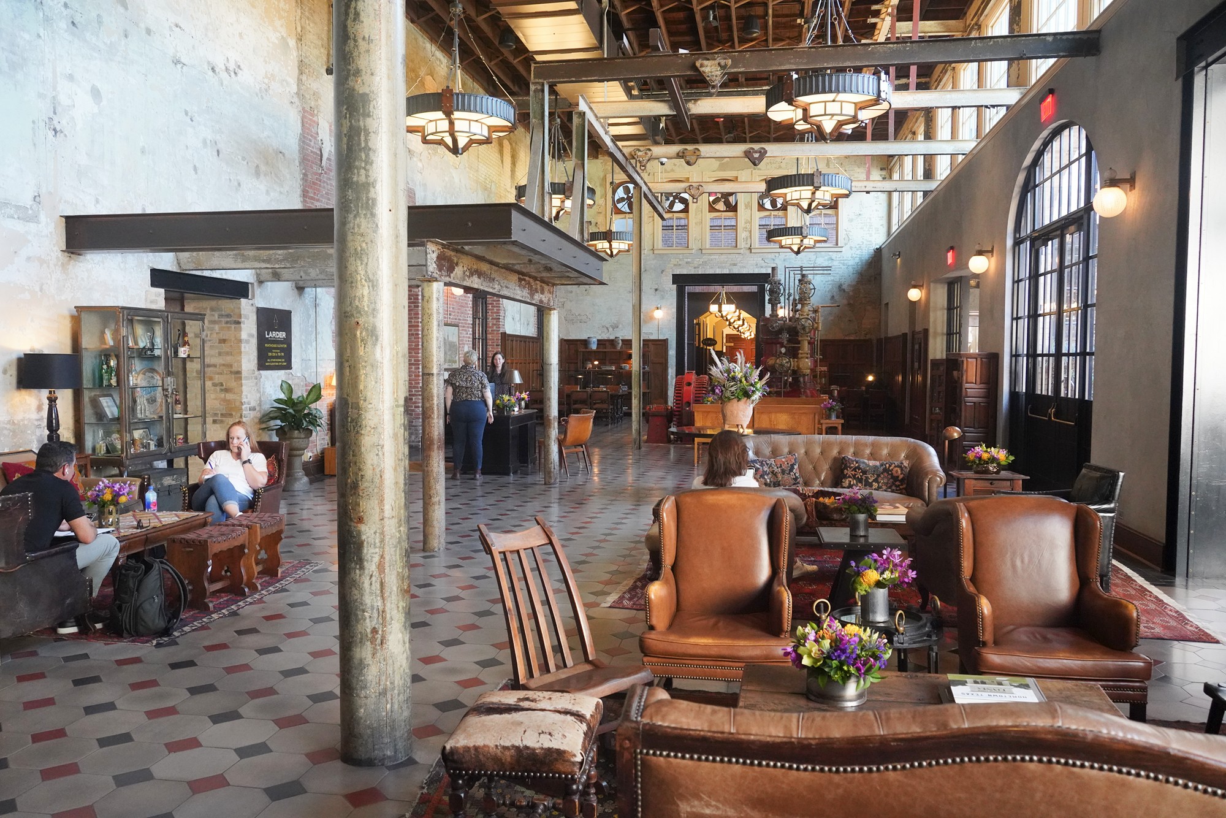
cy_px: 409
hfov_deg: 65.5
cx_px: 613
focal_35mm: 28
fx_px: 954
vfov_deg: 46.4
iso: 6400
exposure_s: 1/100
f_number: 7.1
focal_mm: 28
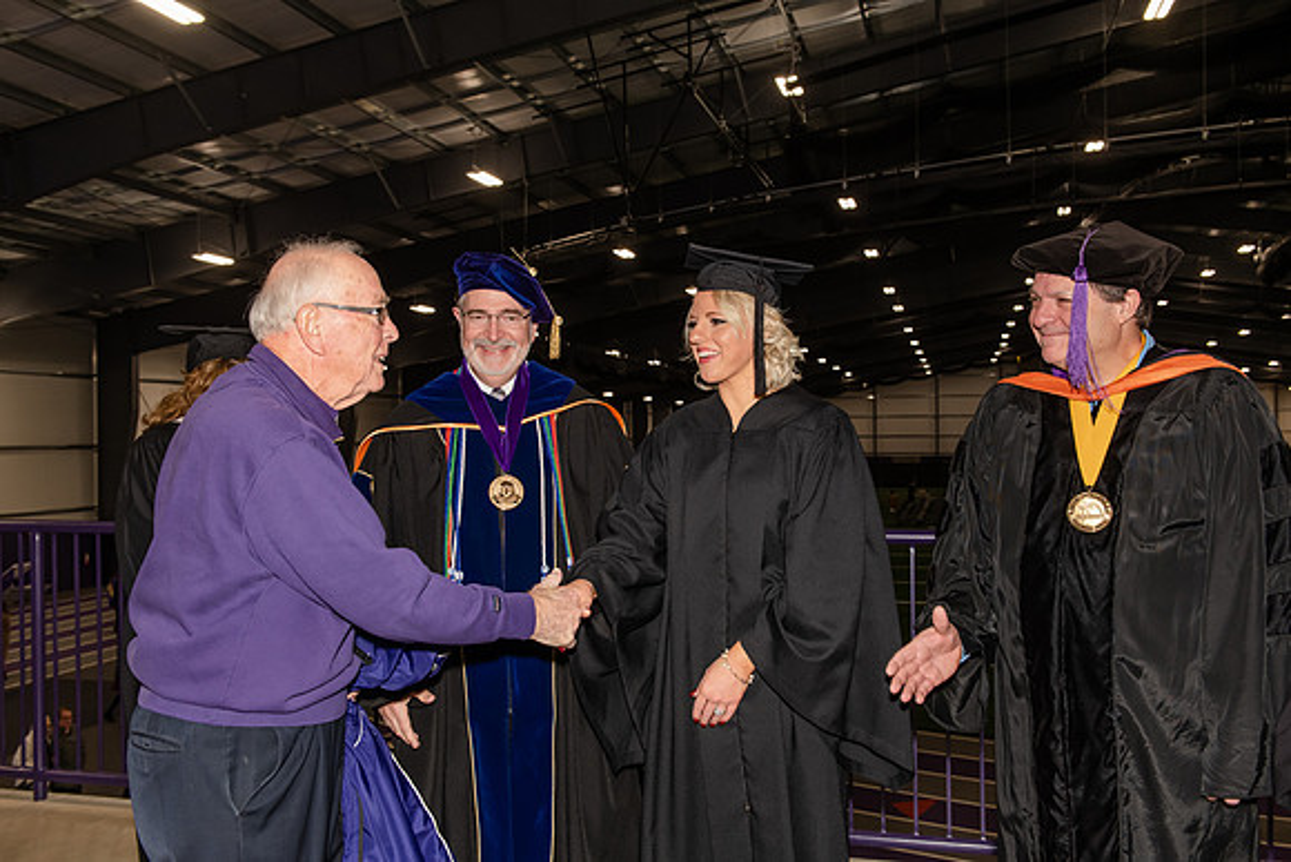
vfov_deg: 41.1
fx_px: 1148
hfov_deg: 58.7
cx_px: 646
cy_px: 431
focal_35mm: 32
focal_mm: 32
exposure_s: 1/160
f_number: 6.3
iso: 1000
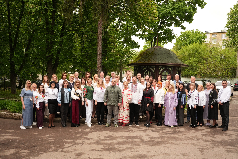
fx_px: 220
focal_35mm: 33
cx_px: 119
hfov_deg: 56.8
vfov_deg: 39.6
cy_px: 80
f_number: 2.8
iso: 320
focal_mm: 22.2
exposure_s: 1/1000
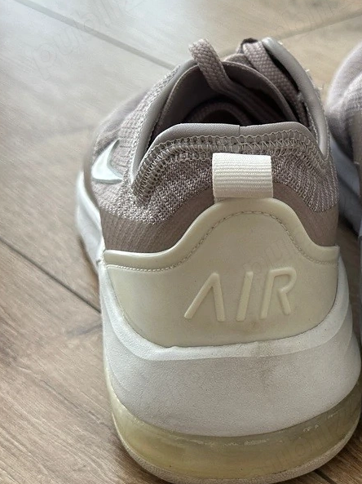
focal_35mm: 81
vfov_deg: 24.1
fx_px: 1131
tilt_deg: -28.5
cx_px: 383
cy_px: 223
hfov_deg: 17.6
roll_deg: +1.0
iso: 250
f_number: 1.78
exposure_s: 1/58
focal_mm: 6.86
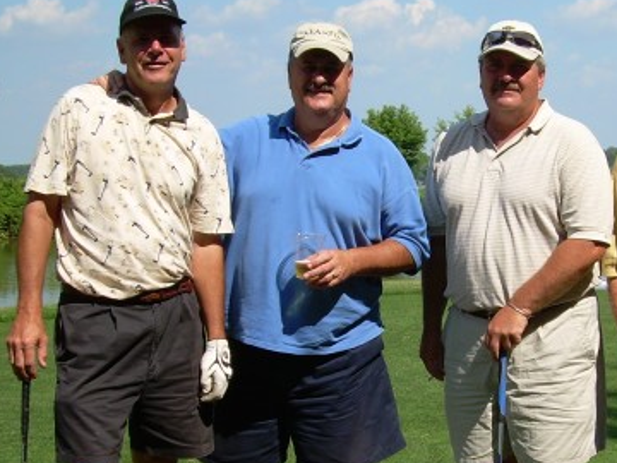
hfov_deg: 21.8
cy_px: 307
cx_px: 461
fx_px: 1586
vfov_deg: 16.6
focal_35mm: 89
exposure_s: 1/841
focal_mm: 8.3
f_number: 3.1
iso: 50
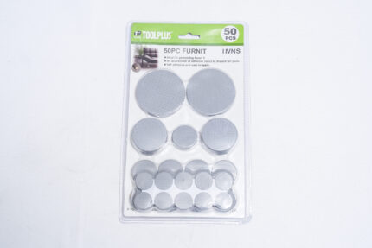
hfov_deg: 30.9
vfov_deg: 20.9
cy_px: 124
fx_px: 672
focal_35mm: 65
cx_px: 186
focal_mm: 65
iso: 3200
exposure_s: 1/200
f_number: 9
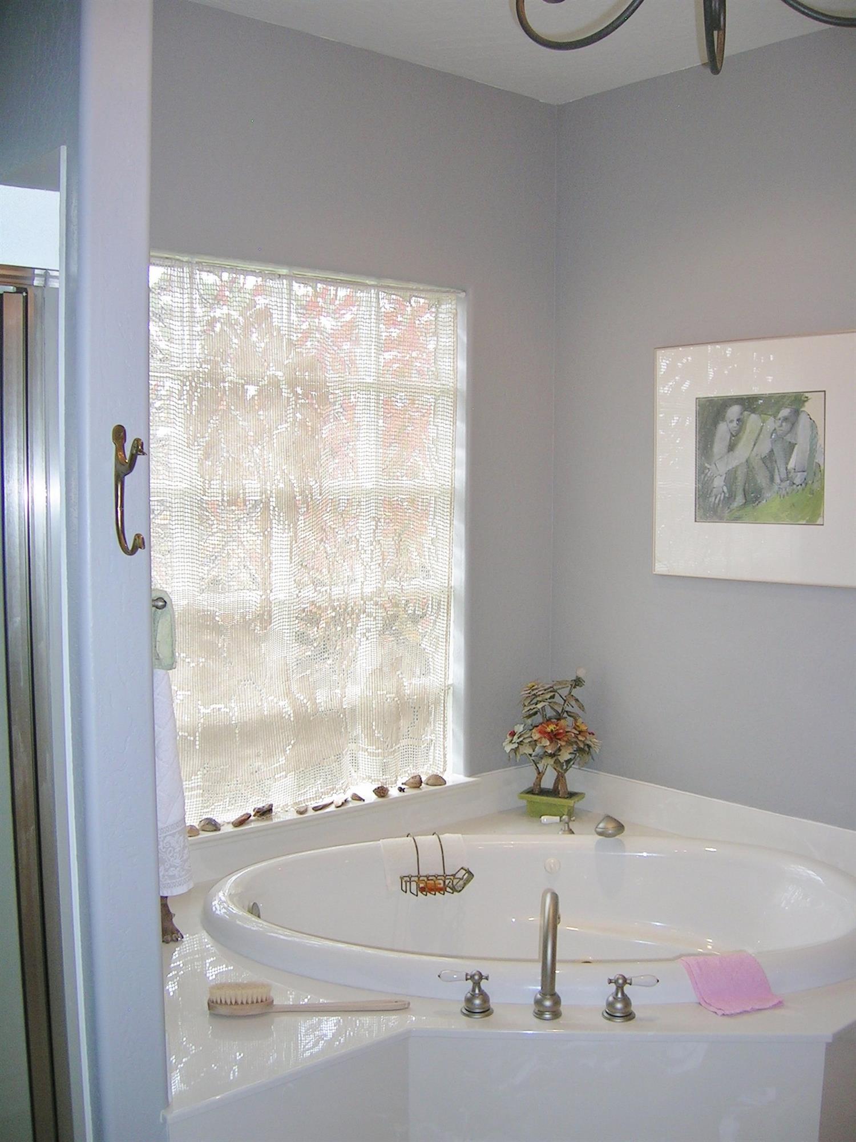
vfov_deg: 52.6
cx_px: 428
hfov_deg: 40.7
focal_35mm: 35
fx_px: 1154
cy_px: 571
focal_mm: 5.4
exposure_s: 1/77.4
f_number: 2.8
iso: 50
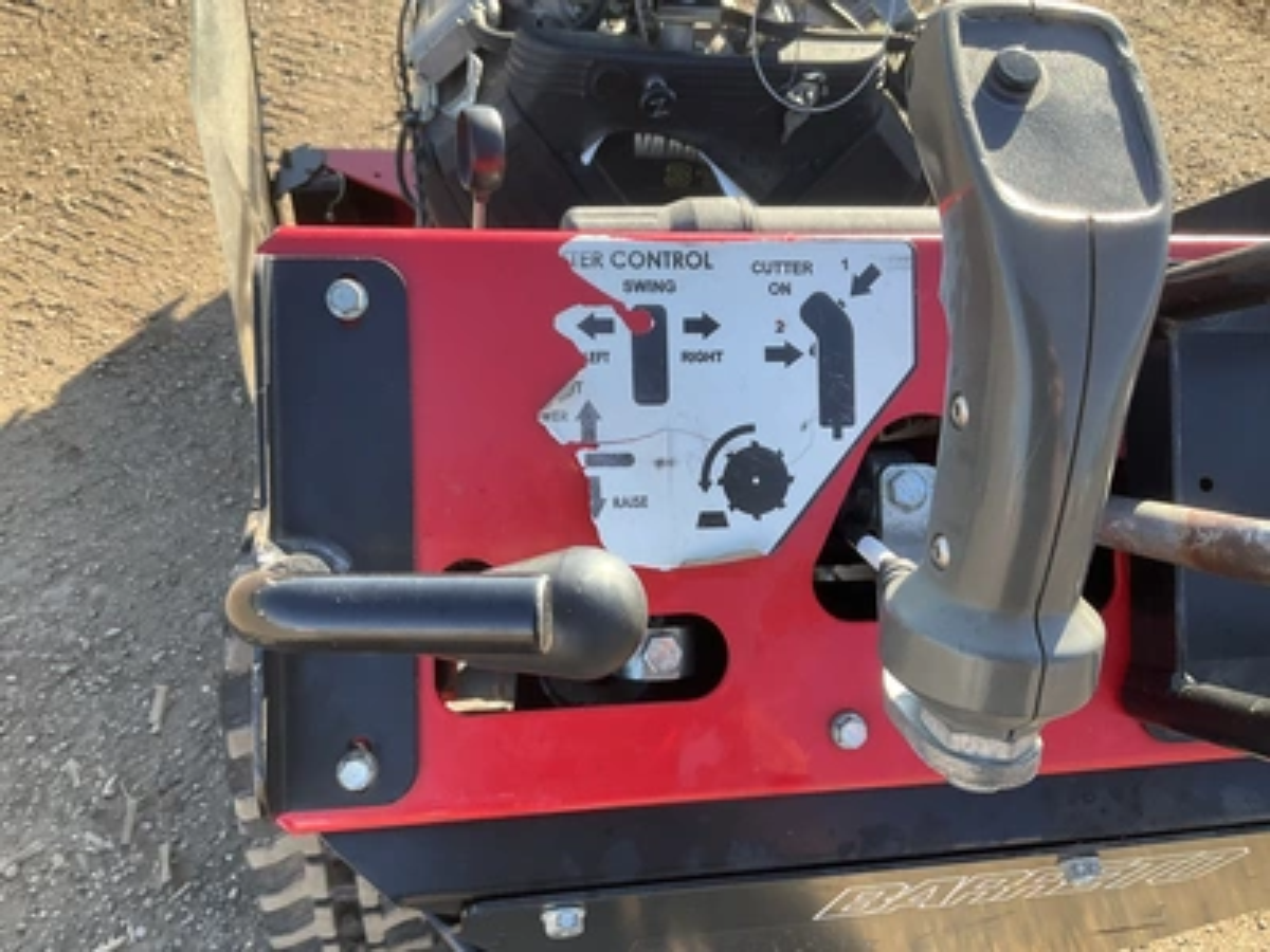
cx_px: 635
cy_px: 476
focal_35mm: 29
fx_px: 1064
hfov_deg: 61.7
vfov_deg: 48.2
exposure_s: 1/192
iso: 20
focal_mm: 3
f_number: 1.8
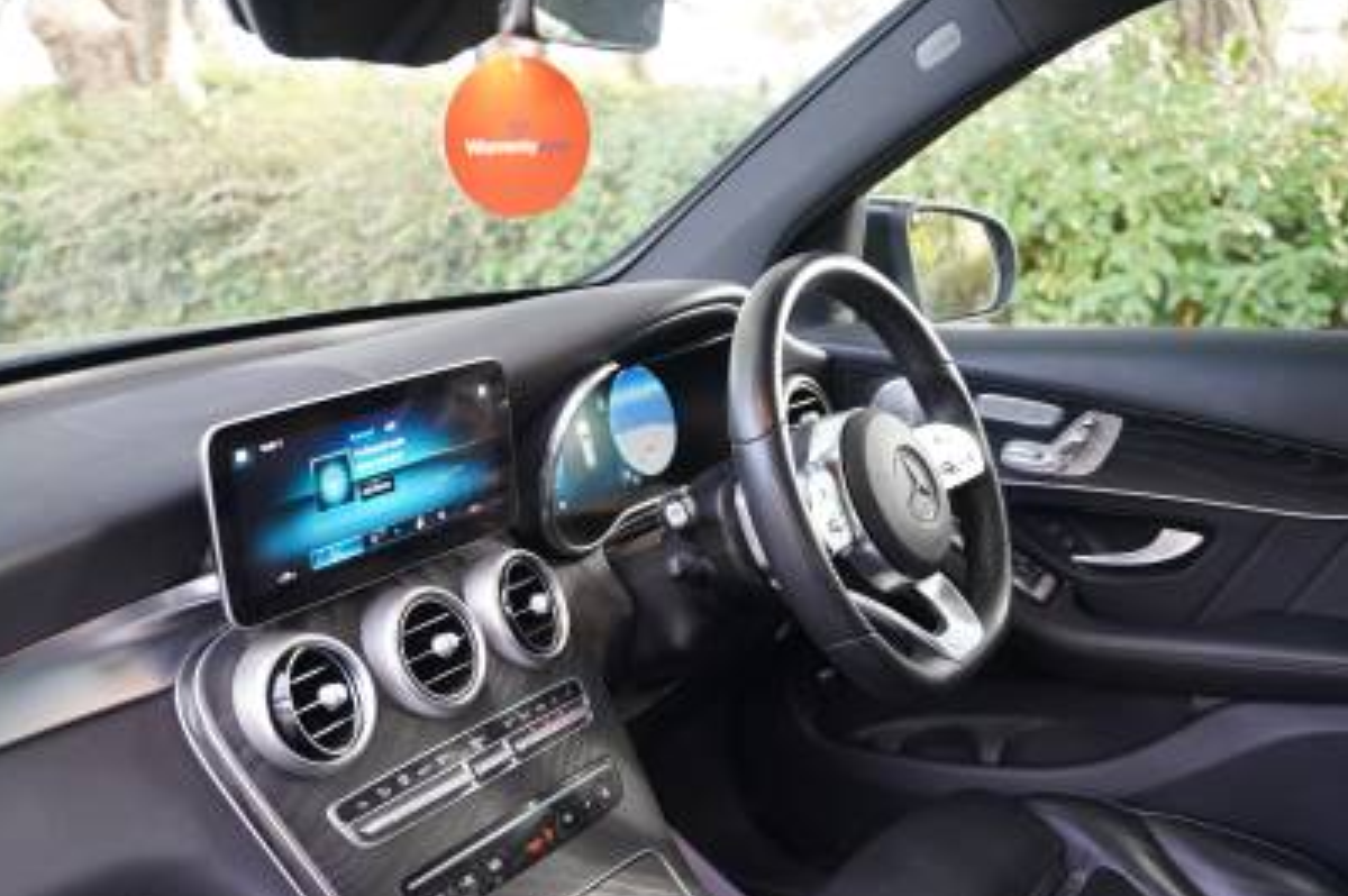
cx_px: 610
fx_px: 1520
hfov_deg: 47.8
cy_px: 586
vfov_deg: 32.6
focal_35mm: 41
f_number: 3.2
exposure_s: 1/160
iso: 2000
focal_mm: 25.4
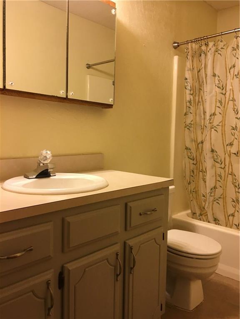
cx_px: 120
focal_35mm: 29
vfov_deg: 61.7
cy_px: 160
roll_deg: -1.8
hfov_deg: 48.2
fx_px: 268
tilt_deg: -5.3
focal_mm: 4.15
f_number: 2.2
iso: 80
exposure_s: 1/30
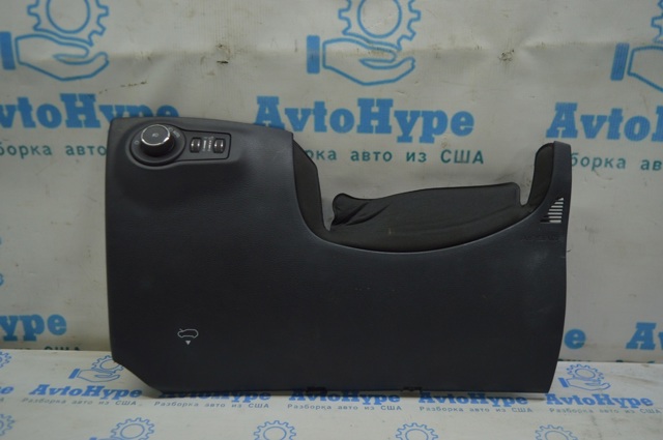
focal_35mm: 32
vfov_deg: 41.6
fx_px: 579
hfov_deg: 59.6
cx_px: 332
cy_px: 220
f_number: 3.8
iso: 400
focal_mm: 21
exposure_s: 1/80
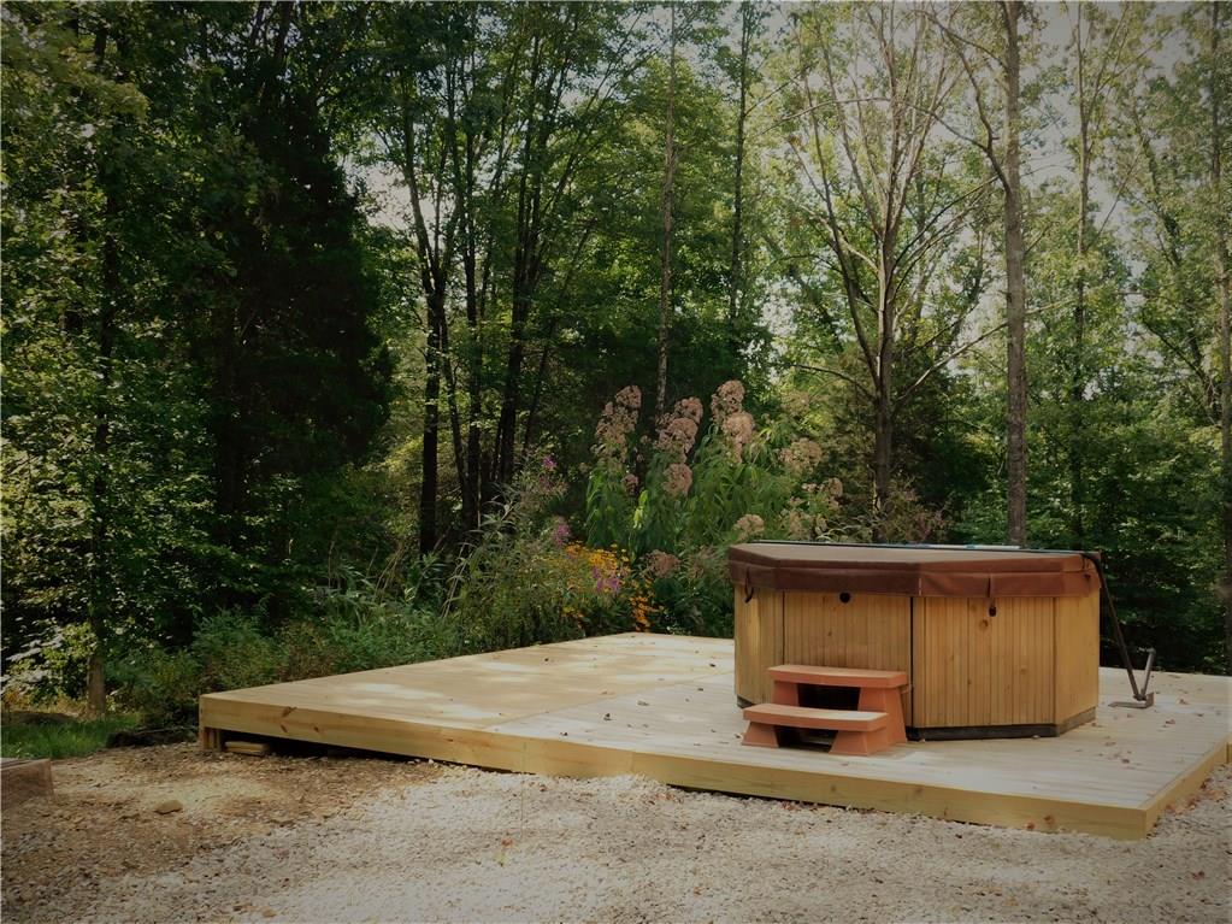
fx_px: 1423
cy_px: 462
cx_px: 616
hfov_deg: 46.8
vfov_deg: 36.0
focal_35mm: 40
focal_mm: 7.1
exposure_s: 1/250
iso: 125
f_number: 3.6
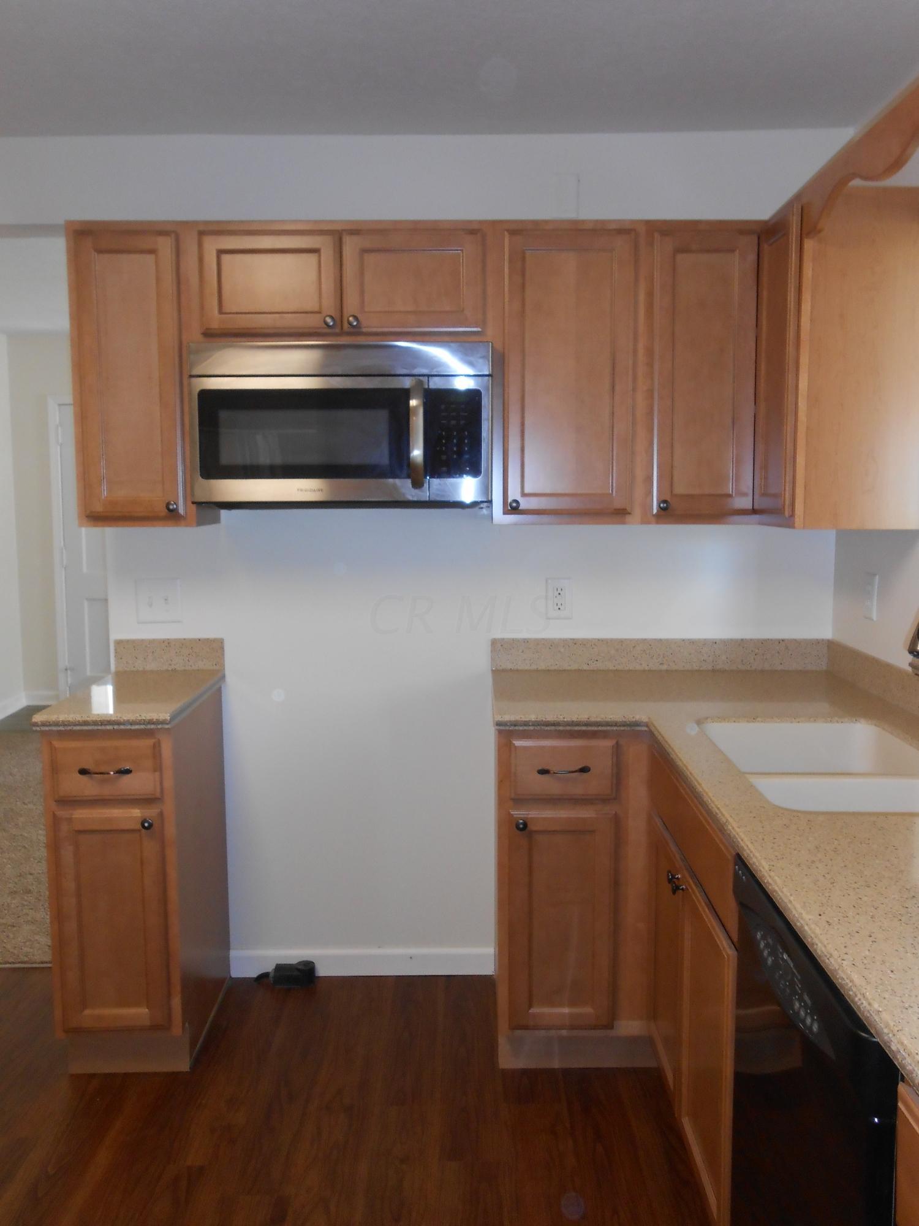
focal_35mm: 30
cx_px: 460
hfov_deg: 46.8
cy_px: 613
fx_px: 1062
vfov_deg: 60.0
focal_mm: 5.3
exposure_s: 1/25
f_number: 3.8
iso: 200
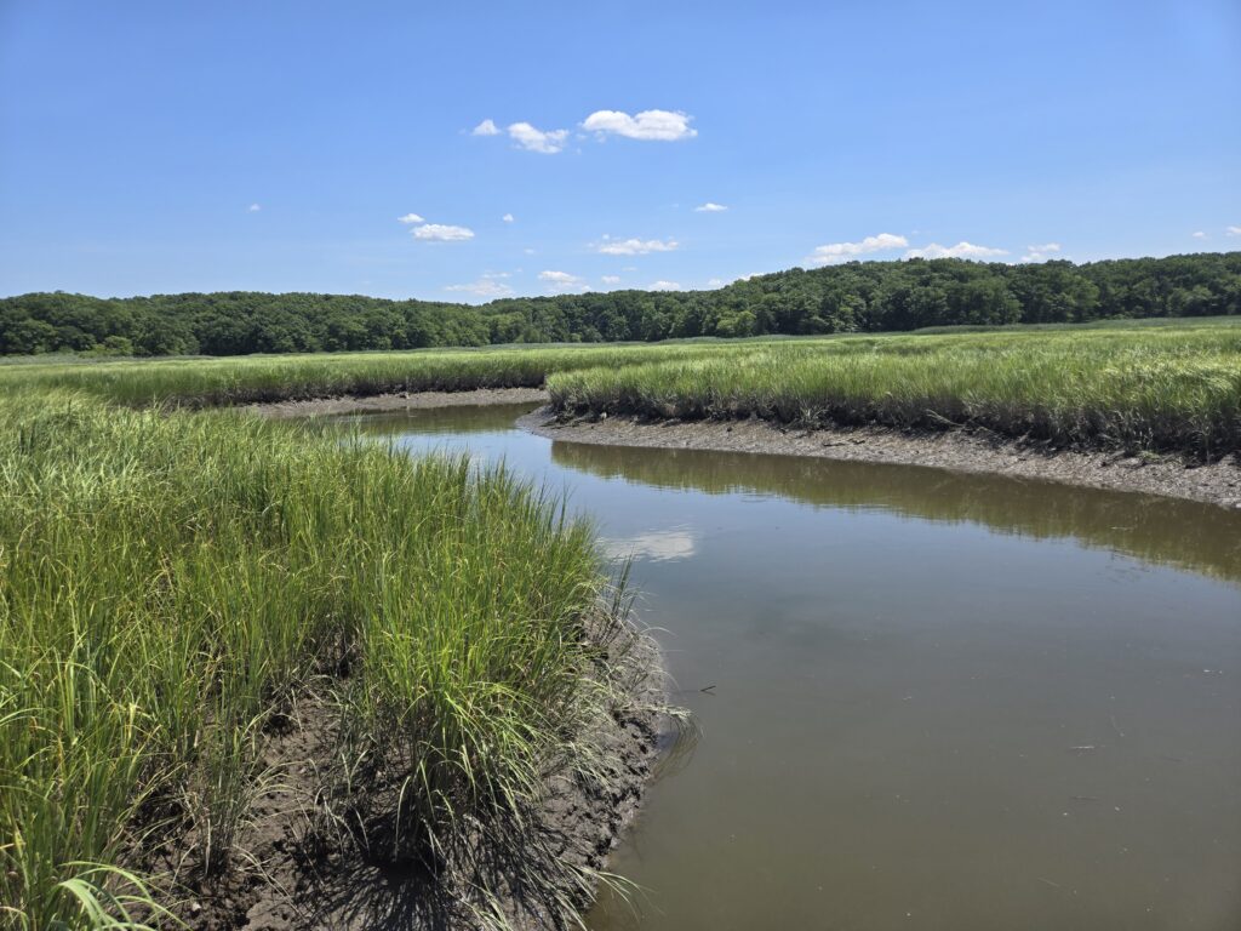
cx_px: 620
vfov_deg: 58.9
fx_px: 825
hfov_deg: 73.9
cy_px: 466
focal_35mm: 23
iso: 25
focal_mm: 5.4
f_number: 1.8
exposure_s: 1/1973
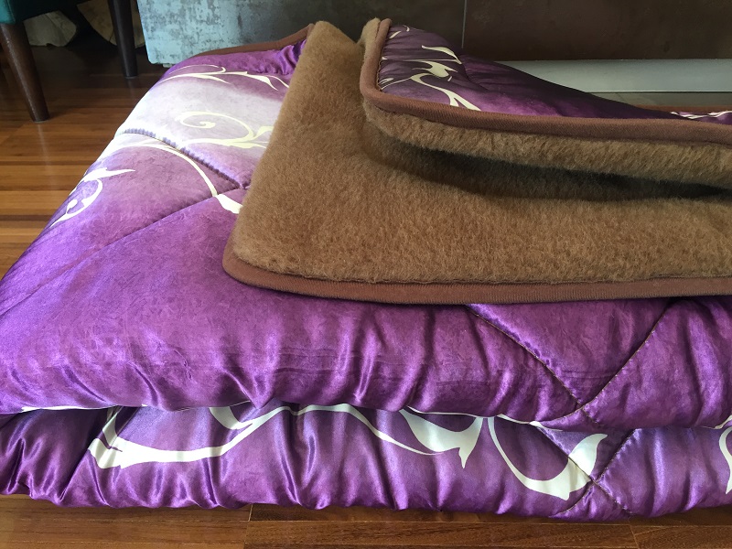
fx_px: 613
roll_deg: +0.3
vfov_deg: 48.2
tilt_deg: -33.9
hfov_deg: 61.7
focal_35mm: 29
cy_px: 274
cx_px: 366
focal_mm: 4.15
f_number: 2.2
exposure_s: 1/33
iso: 100
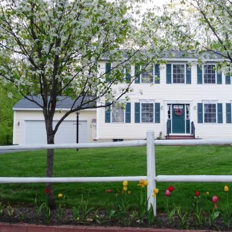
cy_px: 121
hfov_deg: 28.4
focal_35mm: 60
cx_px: 158
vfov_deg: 28.6
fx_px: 455
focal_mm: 8
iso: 160
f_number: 4.2
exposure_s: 1/30
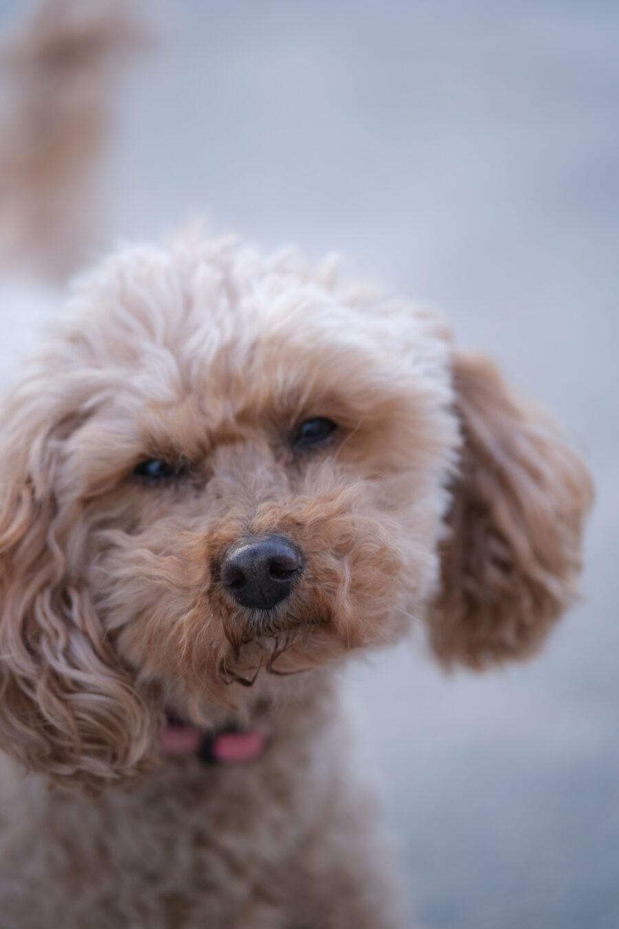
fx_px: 3482
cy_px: 464
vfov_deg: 15.2
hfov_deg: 10.2
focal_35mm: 135
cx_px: 310
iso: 160
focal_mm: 90
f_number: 2.5
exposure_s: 1/320
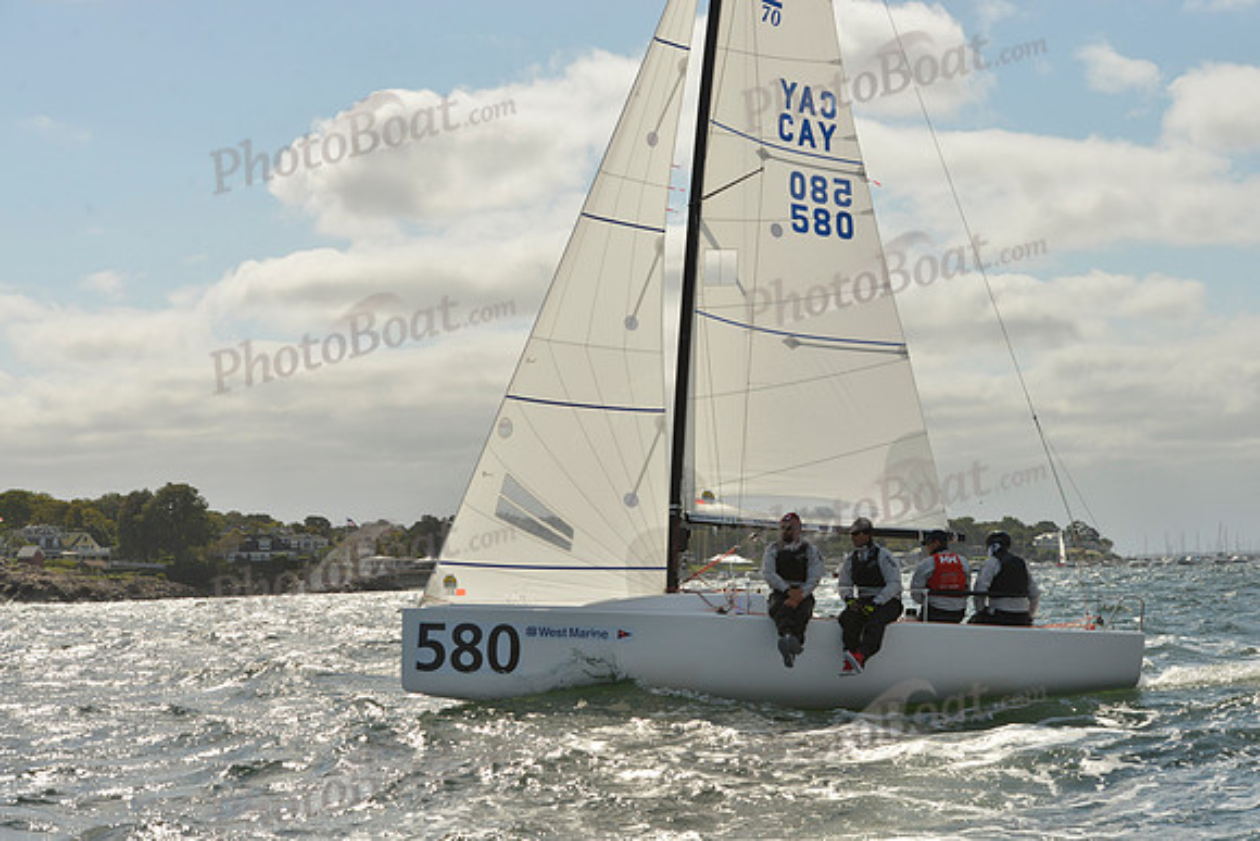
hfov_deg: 28.8
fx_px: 2450
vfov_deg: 19.5
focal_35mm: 70
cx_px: 630
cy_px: 420
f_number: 10
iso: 400
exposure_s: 1/1600
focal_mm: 70
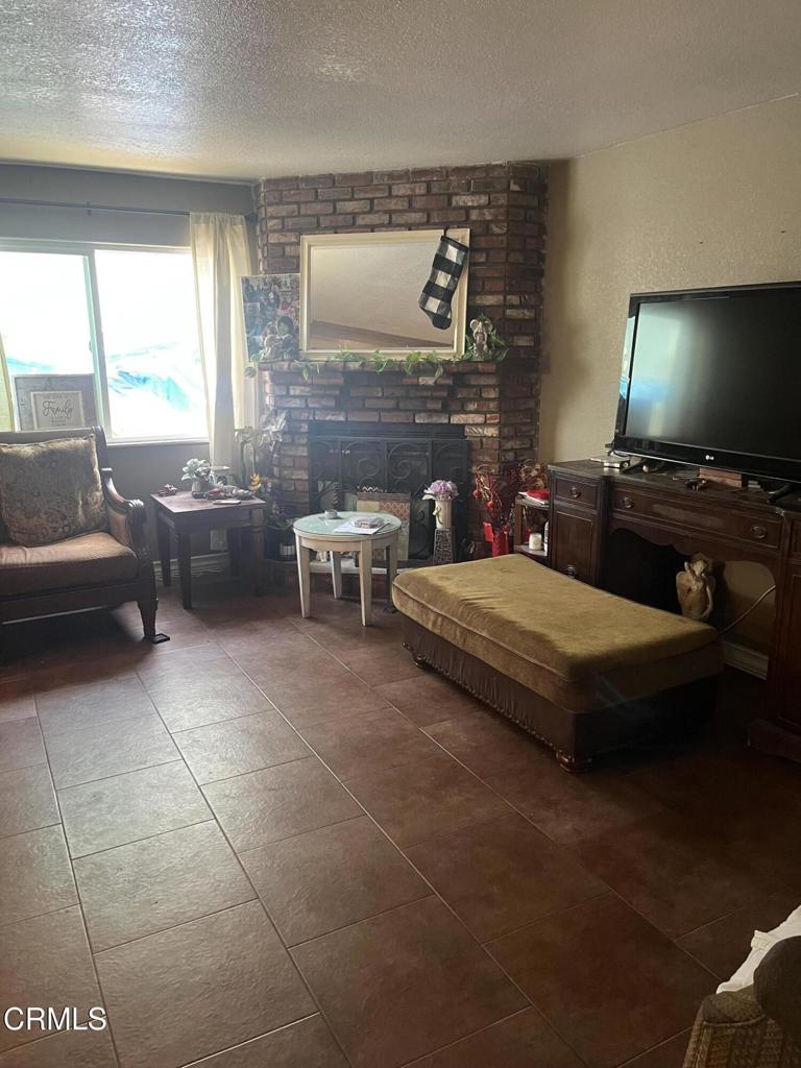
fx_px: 802
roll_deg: +0.4
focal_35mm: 26
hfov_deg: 53.1
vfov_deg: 67.3
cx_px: 400
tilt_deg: -13.6
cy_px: 534
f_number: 1.6
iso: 320
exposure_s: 1/60
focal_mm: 5.1
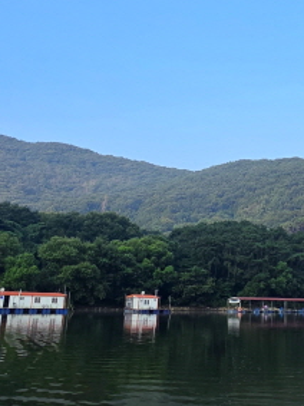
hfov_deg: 29.6
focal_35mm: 47
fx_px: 551
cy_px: 151
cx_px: 274
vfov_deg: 40.2
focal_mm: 2.2
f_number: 1.9
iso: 40
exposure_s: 1/688
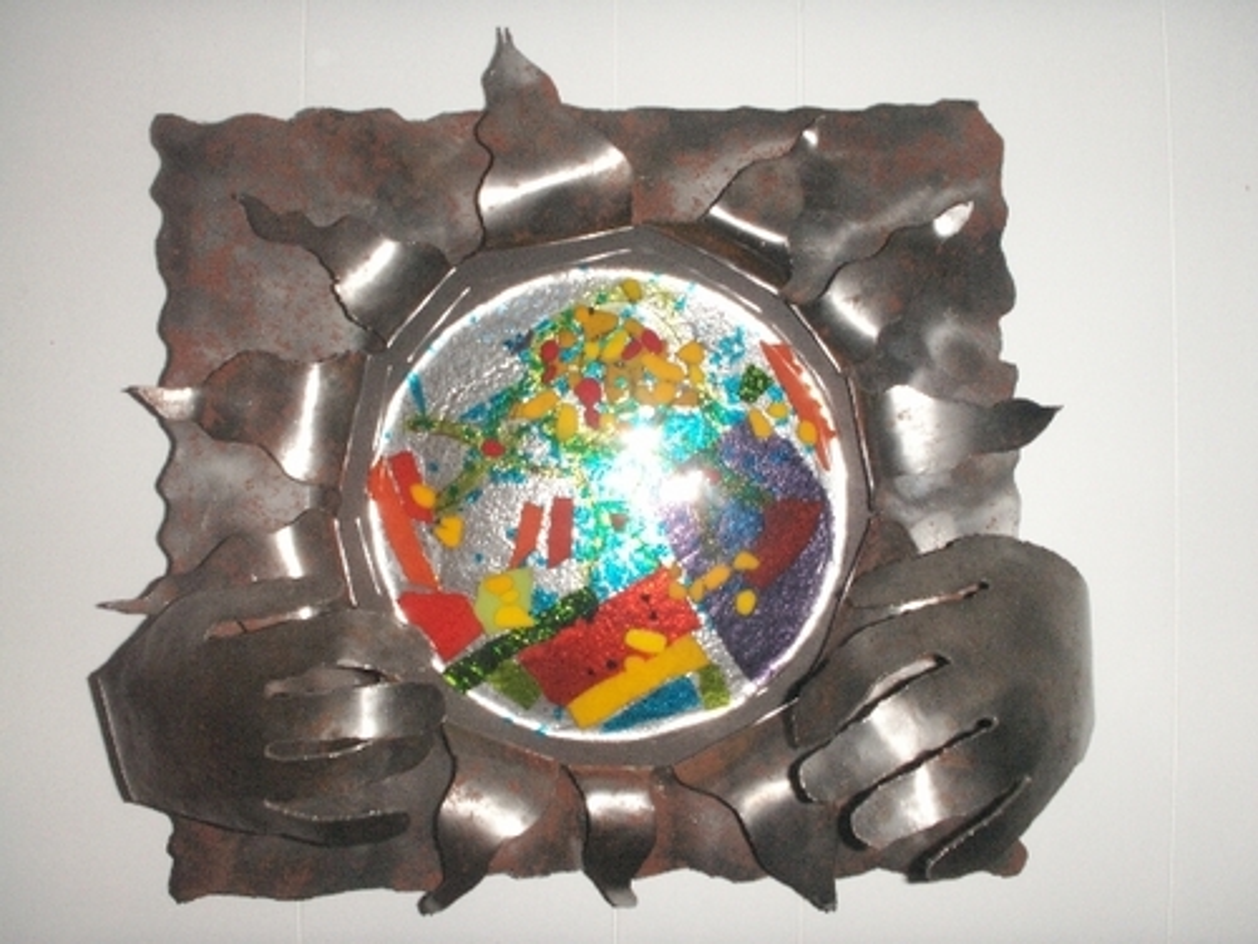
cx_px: 629
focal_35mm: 37
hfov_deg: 50.1
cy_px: 472
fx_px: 1345
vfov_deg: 38.7
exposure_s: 1/40
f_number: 7.1
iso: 160
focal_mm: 7.7
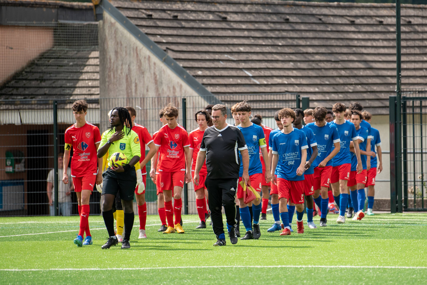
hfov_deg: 6.9
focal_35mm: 298
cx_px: 284
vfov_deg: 4.6
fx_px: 3539
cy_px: 95
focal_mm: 200
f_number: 2.8
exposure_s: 1/3200
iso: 200
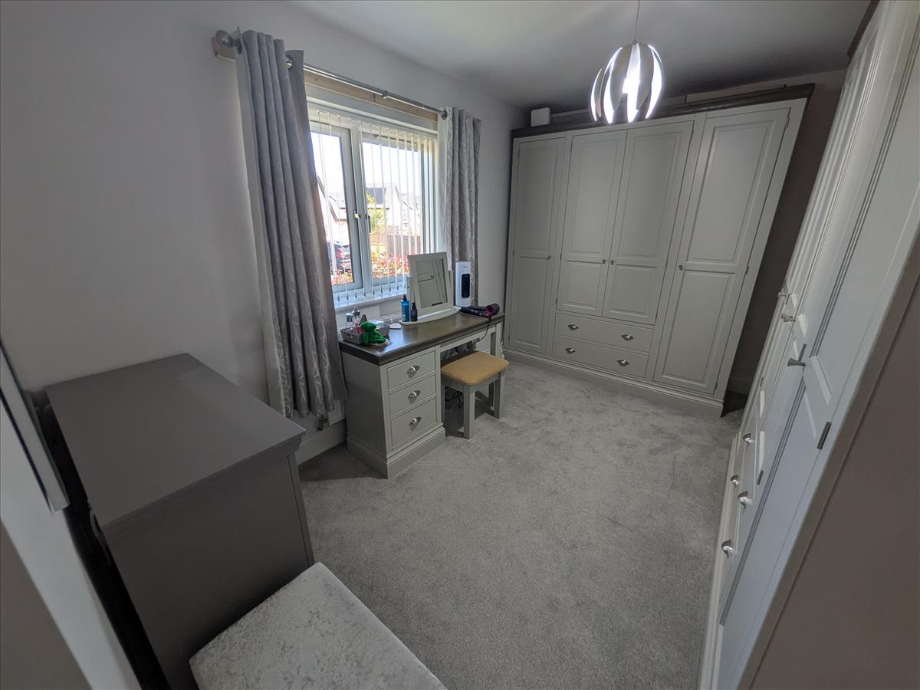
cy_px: 345
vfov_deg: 85.7
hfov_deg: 102.1
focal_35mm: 14
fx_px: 372
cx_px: 460
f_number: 2.2
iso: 43
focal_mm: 1.85
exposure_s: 1/112
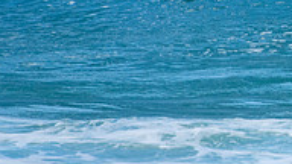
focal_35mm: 1895
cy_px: -75
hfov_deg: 1.1
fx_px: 14672
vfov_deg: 0.6
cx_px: 435
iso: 560
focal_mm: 400
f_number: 5.6
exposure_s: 1/2000
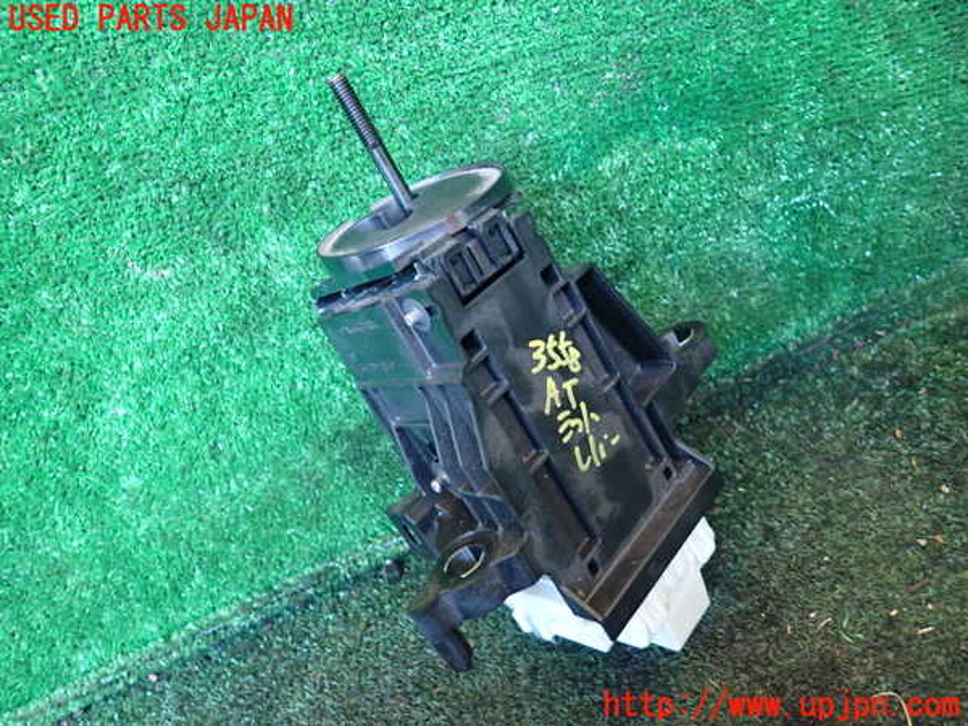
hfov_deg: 69.4
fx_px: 699
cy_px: 363
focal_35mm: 25
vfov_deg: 54.9
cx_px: 484
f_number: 2
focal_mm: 4.5
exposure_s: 1/30
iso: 500
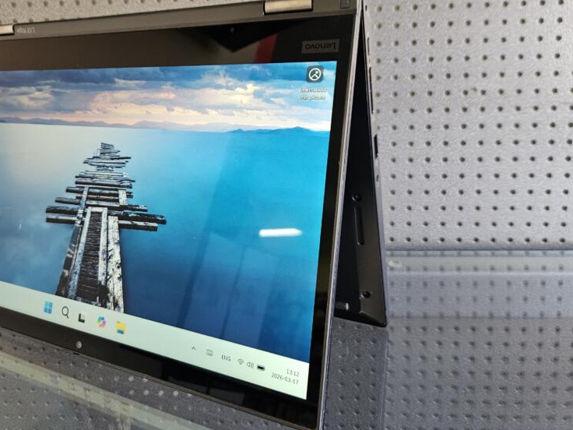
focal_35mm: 32
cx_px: 221
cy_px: 139
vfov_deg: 43.5
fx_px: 530
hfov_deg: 56.3
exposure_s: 1/100
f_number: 1.8
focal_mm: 5.4
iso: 400
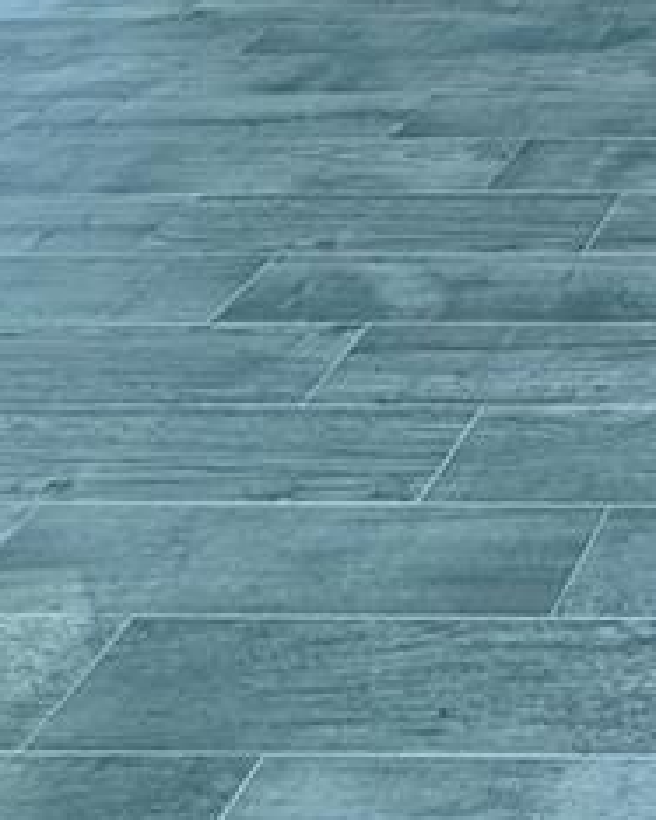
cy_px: -676
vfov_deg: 19.7
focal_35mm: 70
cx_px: 1224
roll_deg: +0.1
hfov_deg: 17.3
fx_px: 1700
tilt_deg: -0.7
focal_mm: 2.22
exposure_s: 1/120
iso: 50
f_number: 2.2
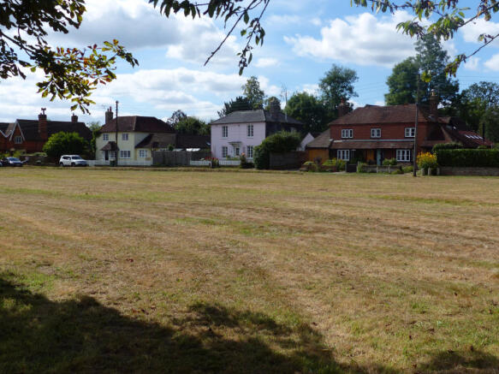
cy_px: 187
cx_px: 250
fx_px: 634
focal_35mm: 44
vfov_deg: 32.9
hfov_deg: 43.0
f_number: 4
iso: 100
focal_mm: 7.8
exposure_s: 1/1300
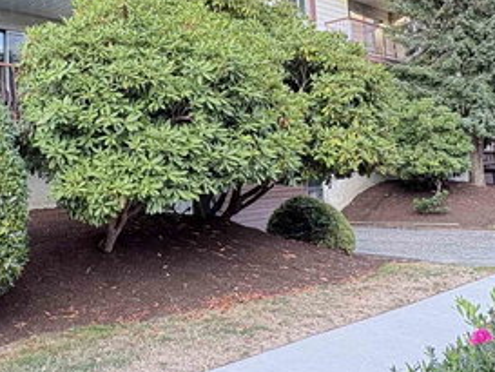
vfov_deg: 34.7
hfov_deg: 44.4
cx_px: 129
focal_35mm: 41
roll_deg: +1.7
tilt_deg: +5.9
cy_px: 114
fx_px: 587
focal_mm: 2.22
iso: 160
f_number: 2.2
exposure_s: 1/99
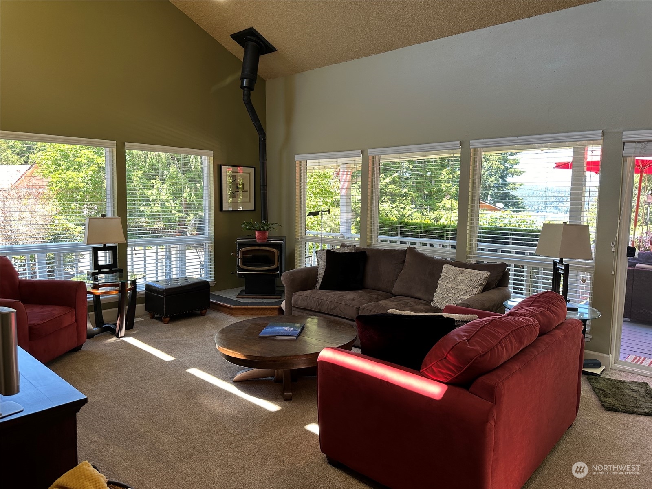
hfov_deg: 71.6
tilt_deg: -4.3
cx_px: 326
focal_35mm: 24
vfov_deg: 56.8
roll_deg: -0.6
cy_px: 244
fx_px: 452
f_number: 1.78
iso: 100
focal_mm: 6.86
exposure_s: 1/121
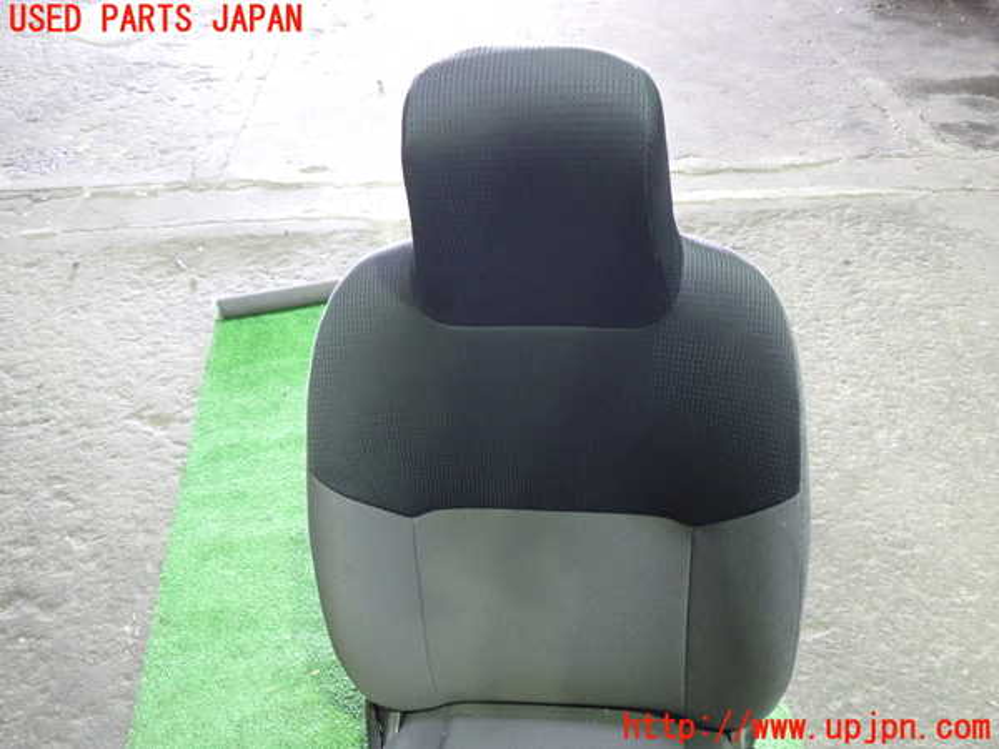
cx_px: 500
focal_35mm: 30
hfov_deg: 60.0
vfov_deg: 46.8
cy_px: 374
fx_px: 866
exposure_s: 1/20
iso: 800
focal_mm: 5.4
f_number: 2.3
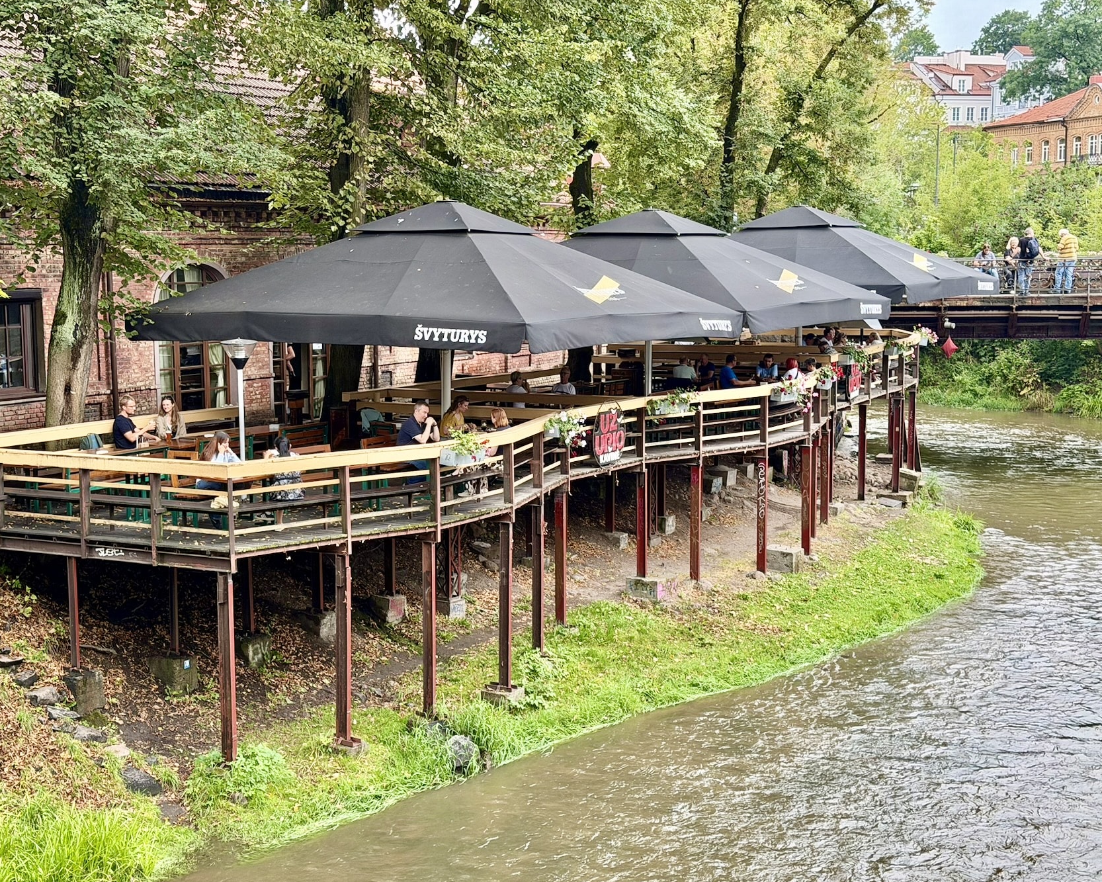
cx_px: 476
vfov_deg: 28.1
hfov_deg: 34.7
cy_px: 471
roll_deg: +0.5
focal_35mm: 54
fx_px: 1761
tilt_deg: -7.4
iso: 64
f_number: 1.78
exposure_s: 1/121
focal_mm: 6.76
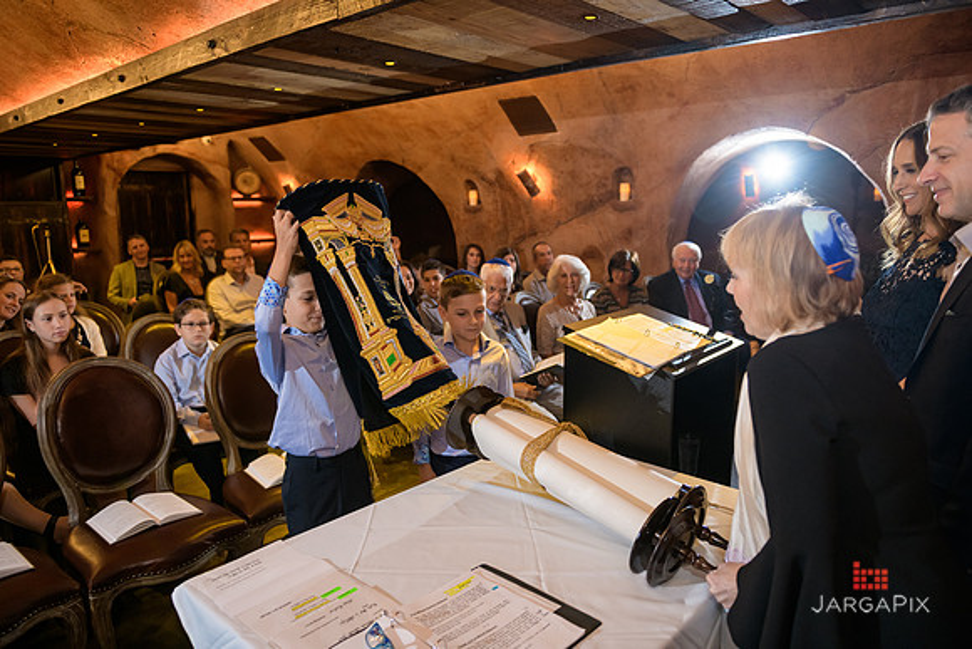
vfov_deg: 53.2
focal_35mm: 24
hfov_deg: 73.7
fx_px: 648
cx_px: 486
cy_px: 324
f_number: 3.2
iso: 1600
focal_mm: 24
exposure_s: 1/125
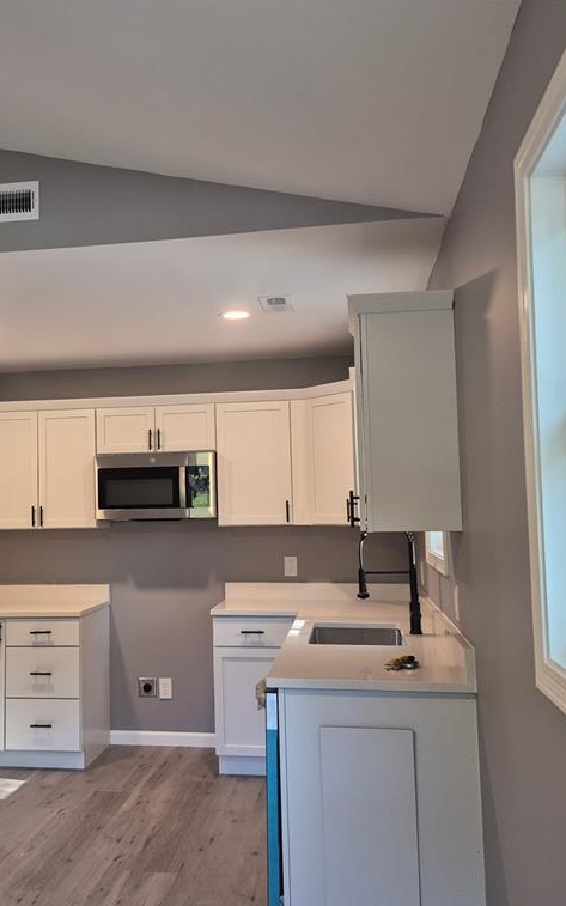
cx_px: 170
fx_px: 815
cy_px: 456
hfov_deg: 37.7
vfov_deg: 58.1
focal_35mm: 33
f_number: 1.8
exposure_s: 1/120
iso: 250
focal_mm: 5.4
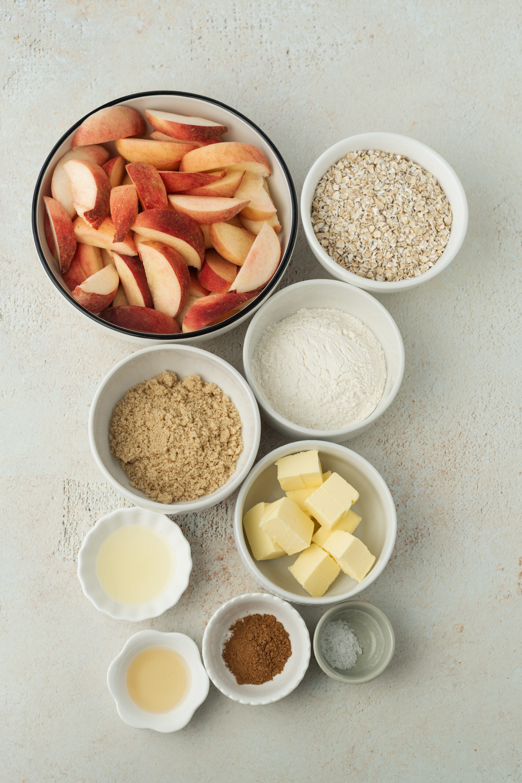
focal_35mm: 50
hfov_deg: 27.0
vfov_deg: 39.6
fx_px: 1087
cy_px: 392
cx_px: 261
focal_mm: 50
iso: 125
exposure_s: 1/13
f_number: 5.6
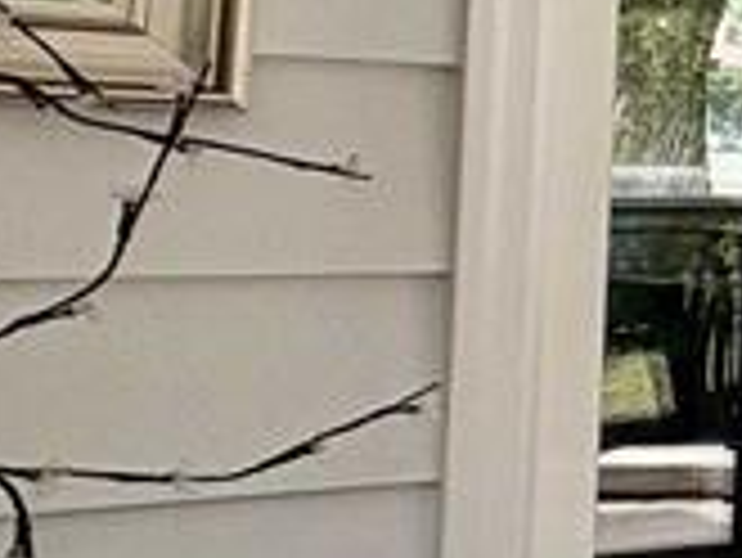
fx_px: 1866
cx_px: 2051
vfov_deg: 16.9
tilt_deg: +1.5
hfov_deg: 12.7
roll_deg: -1.6
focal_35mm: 87
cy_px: 140
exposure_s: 1/352
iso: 50
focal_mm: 2.22
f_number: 2.2
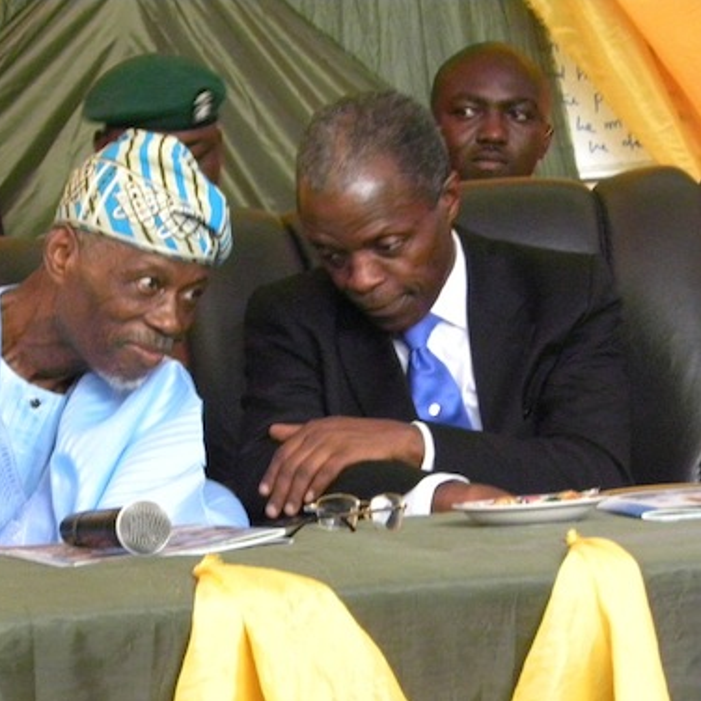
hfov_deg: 8.0
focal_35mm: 219
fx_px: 5018
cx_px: 251
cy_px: 350
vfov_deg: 8.0
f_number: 4.5
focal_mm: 32.7
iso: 800
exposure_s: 1/14.5
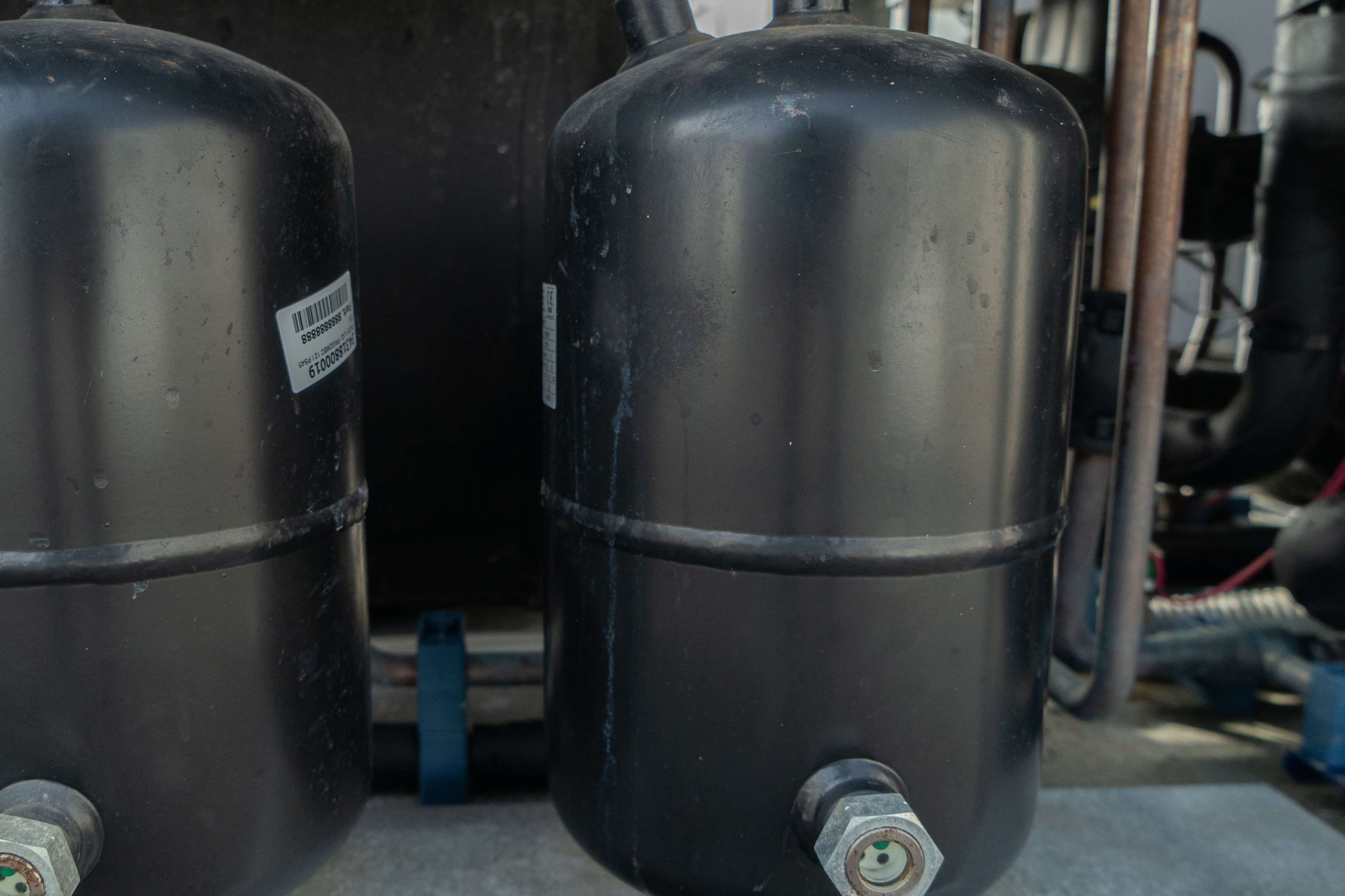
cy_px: 480
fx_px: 1233
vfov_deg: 39.9
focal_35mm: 33
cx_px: 532
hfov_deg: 56.8
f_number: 5
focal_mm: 24
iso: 640
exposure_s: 1/100
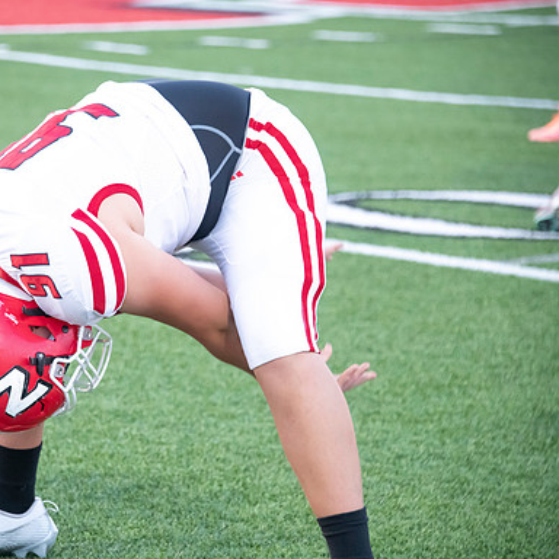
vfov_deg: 7.6
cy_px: 280
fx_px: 4220
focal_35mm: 231
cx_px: 151
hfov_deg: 7.6
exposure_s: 1/640
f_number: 5.6
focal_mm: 180
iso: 4000
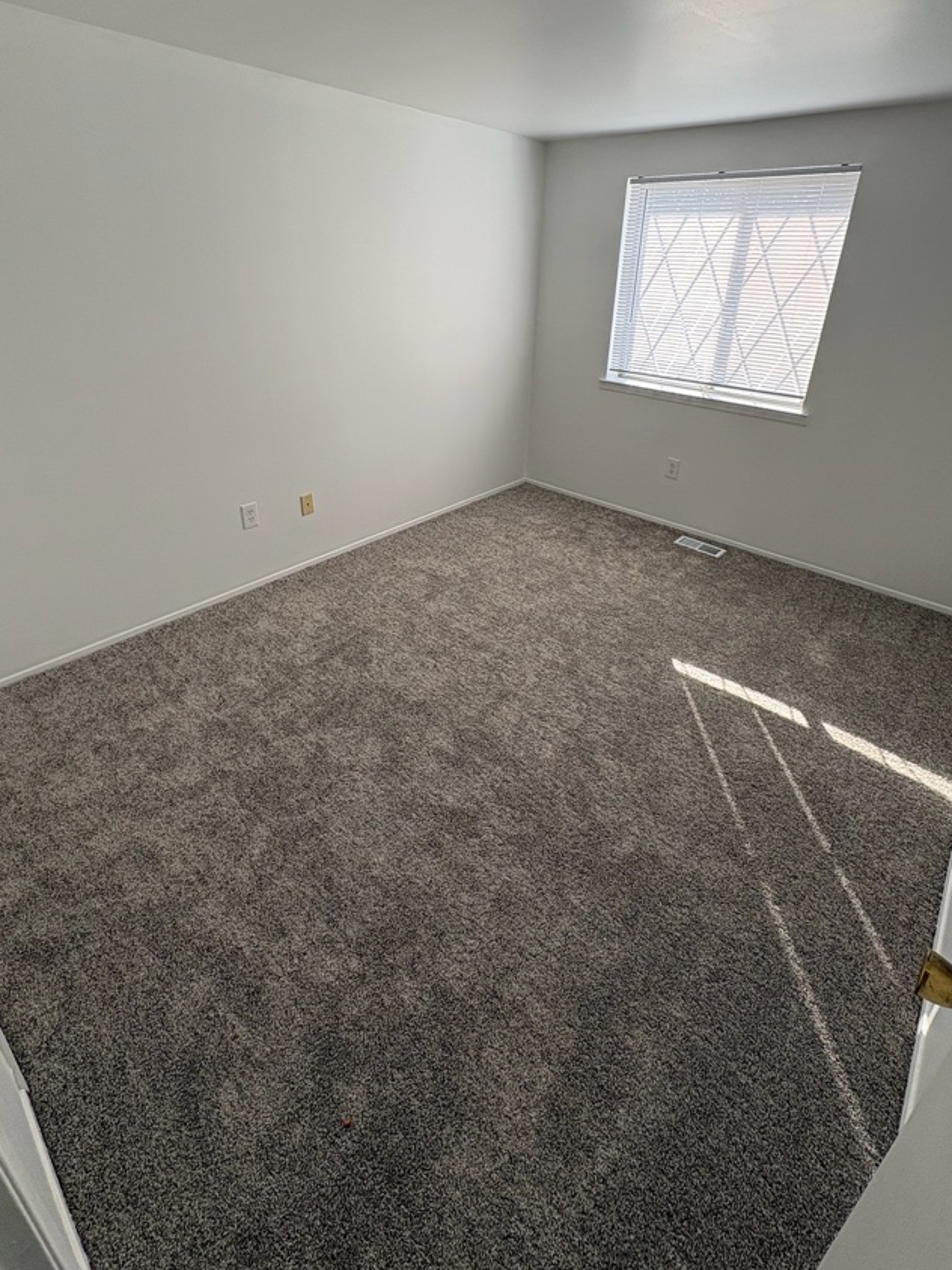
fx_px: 624
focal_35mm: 17
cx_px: 479
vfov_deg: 90.2
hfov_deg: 74.7
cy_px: 526
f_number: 2.2
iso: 64
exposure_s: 1/172
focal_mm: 2.22
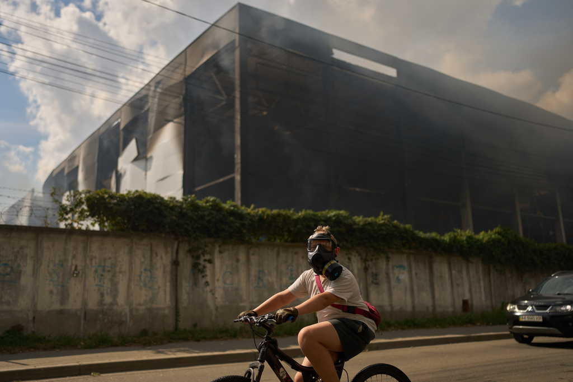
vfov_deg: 37.8
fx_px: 557
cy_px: 191
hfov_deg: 54.4
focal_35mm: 35
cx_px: 286
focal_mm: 35
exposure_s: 1/8000
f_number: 1.8
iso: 100
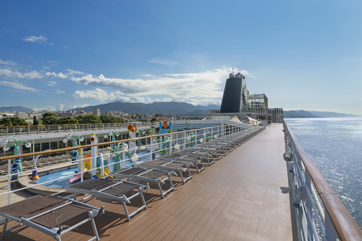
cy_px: 120
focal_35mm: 21
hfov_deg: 81.2
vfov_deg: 59.5
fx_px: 211
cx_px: 181
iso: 200
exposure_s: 1/320
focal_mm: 21
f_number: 11
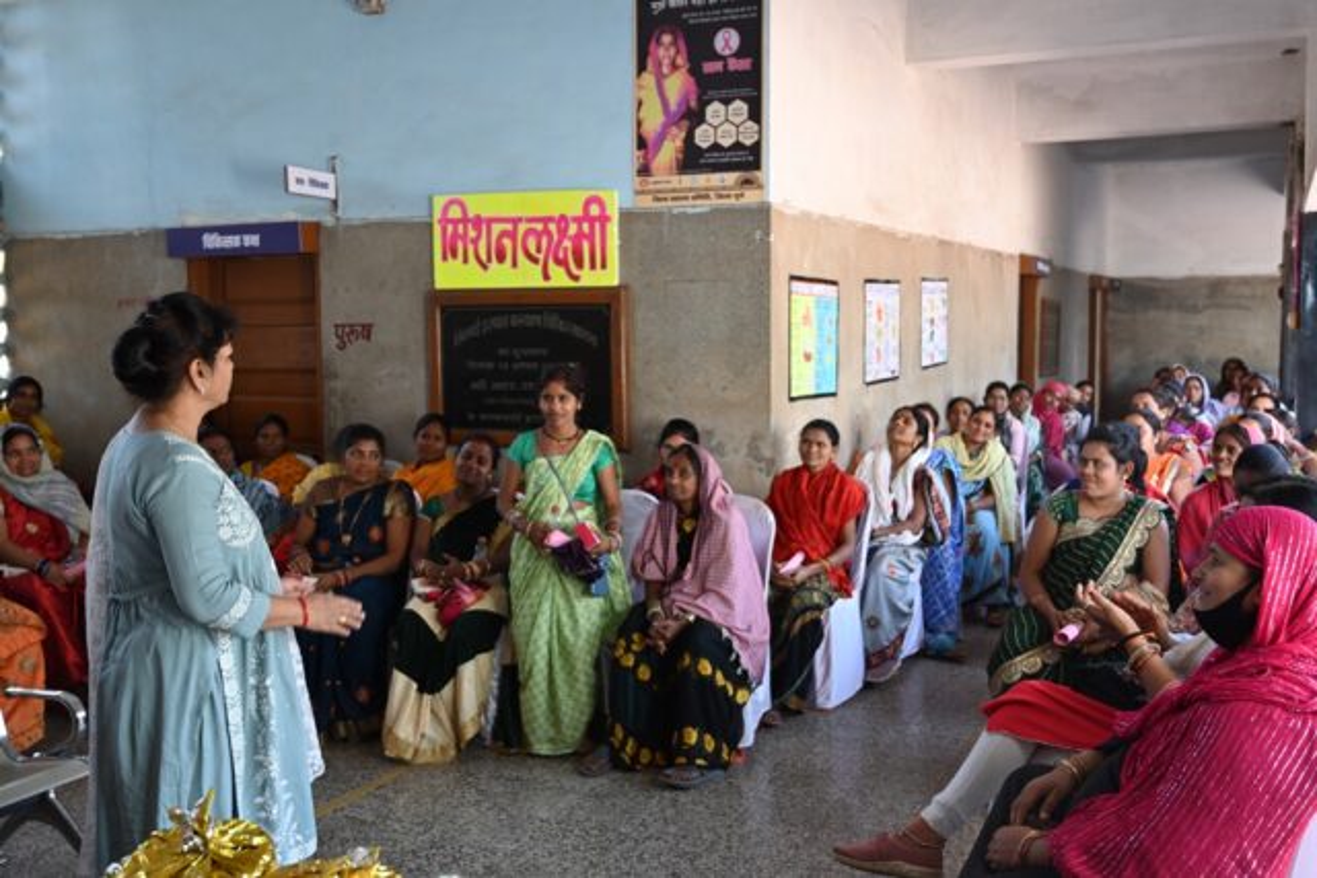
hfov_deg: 55.1
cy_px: 439
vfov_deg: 38.4
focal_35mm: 34
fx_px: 1262
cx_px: 658
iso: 640
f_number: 4
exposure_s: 1/125
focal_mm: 34.5
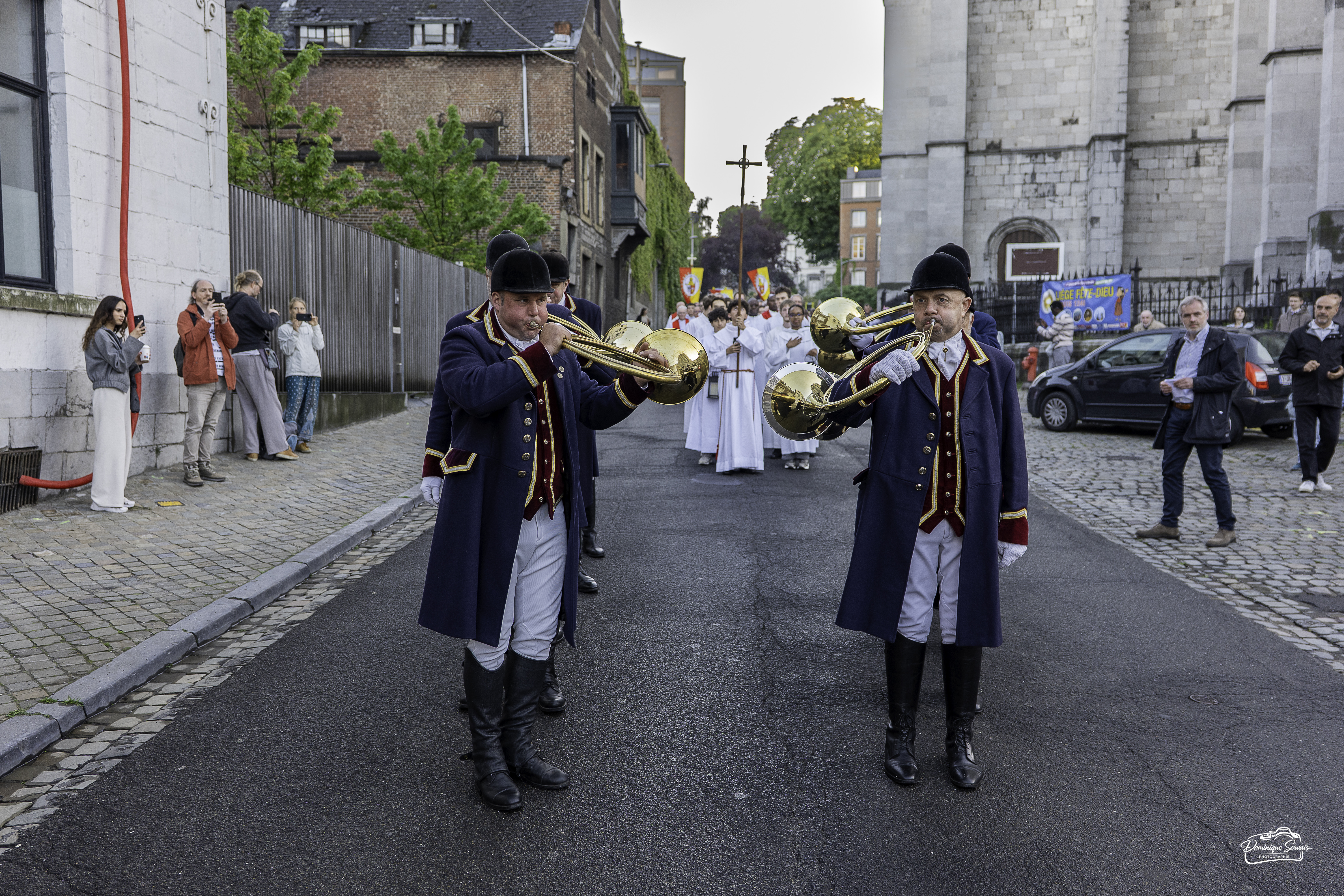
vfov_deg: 43.6
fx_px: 1120
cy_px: 448
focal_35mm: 30
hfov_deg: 61.9
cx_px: 672
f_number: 3.5
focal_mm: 30
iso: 400
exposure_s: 1/200
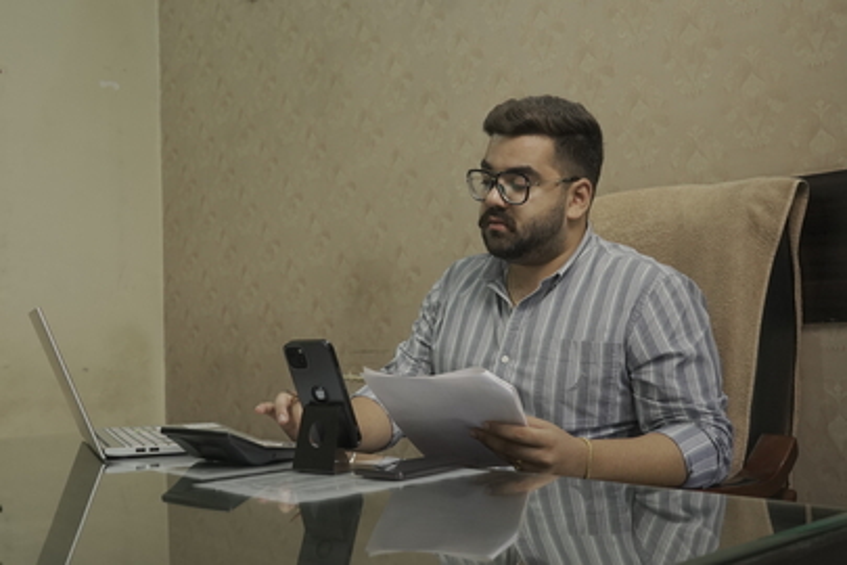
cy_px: 282
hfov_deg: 46.4
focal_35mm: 42
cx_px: 424
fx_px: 988
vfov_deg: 31.9
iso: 2500
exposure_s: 1/100
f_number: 4.5
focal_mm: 28
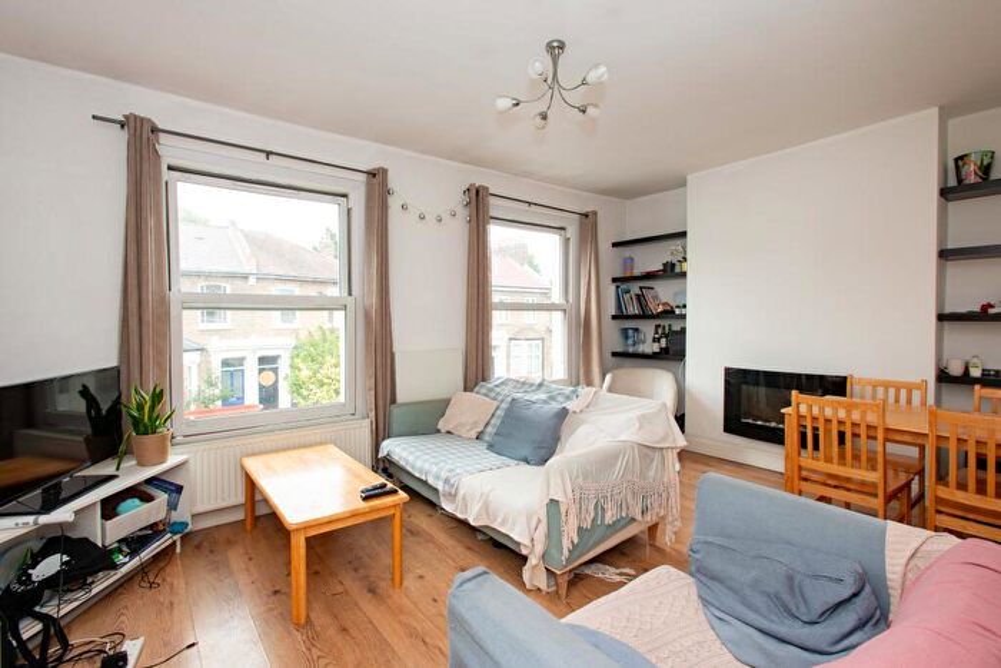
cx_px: 500
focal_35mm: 17
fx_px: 473
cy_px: 334
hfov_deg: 93.3
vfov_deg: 70.5
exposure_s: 1/80
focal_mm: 17
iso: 400
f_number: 8
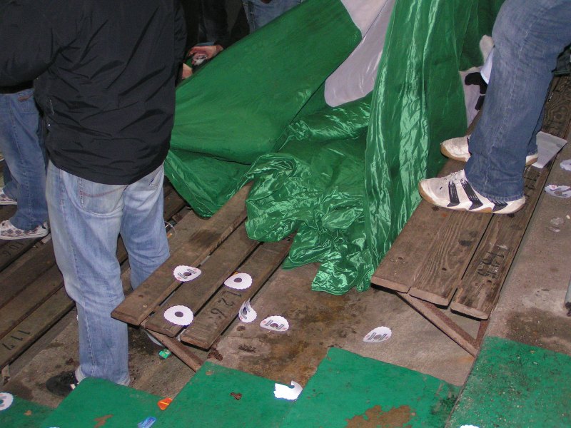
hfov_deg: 33.8
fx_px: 940
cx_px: 286
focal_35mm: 57
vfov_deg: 25.7
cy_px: 214
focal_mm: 8.7
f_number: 3.2
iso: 200
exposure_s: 1/60
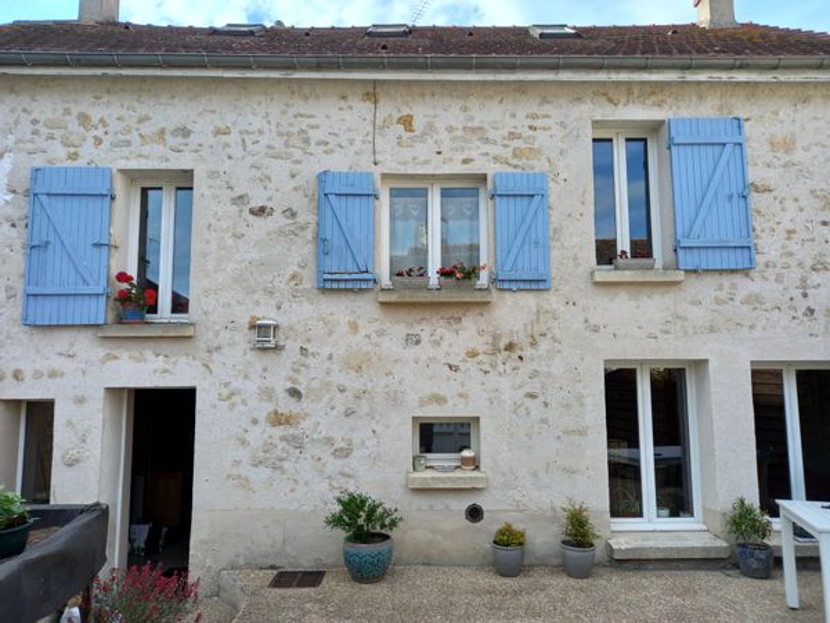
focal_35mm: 25
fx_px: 599
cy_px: 312
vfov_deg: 54.9
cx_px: 415
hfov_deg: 69.4
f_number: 2
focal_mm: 4.6
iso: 25
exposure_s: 1/280
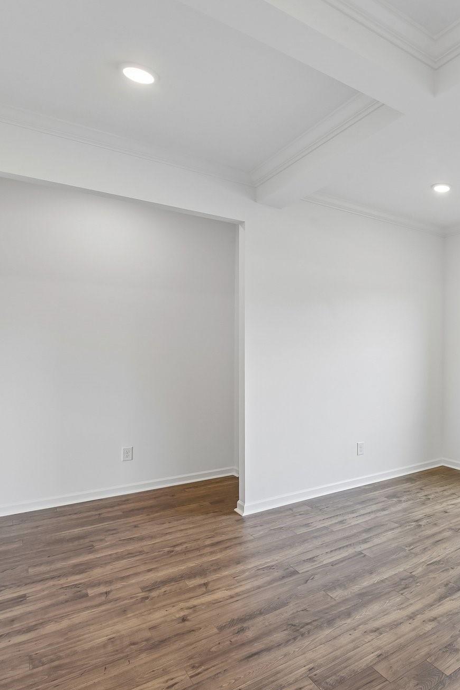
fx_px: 422
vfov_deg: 78.6
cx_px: 440
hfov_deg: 49.0
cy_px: 352
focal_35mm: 22
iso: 200
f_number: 11
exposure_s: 1/20
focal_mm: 14
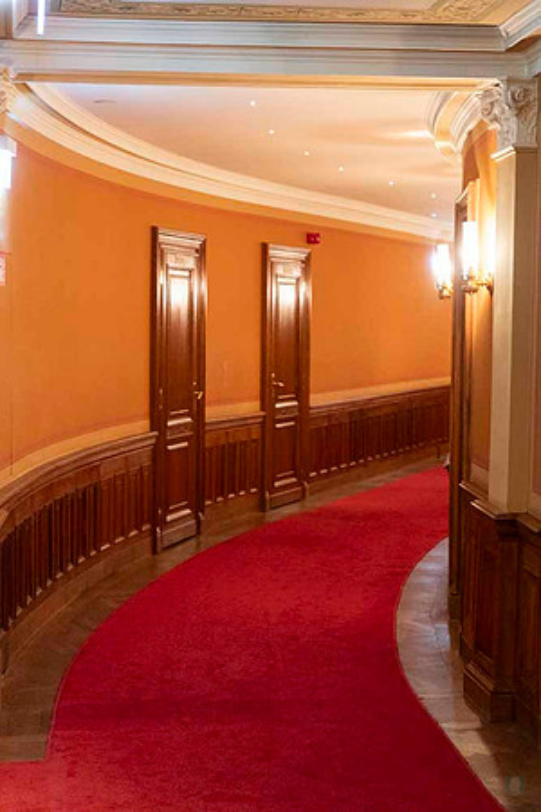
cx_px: 270
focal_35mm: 70
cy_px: 406
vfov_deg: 28.8
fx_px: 1578
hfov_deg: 19.5
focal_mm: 70
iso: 12800
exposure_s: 1/60
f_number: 4
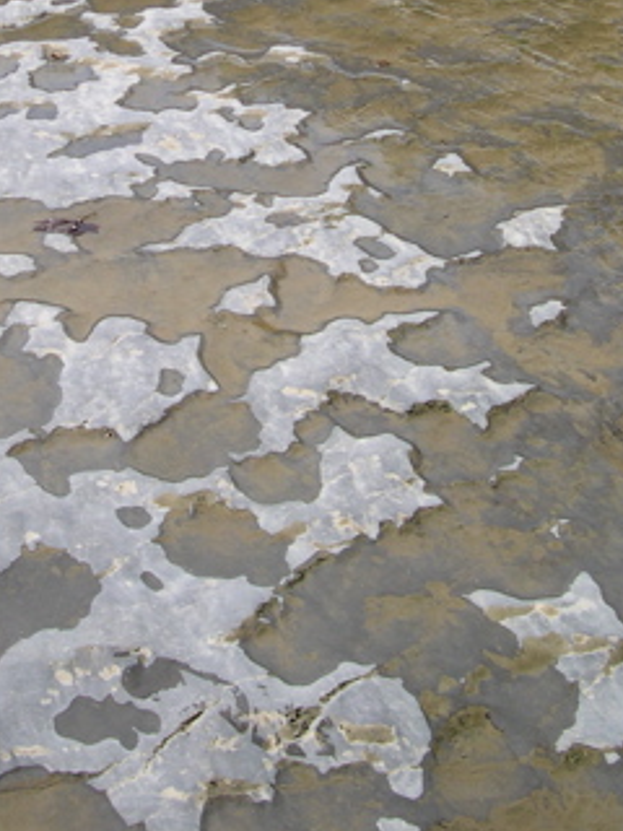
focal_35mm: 76
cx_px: 236
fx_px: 1824
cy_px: 5
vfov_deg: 24.5
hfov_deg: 19.4
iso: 100
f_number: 7.6
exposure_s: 1/145
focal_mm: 8
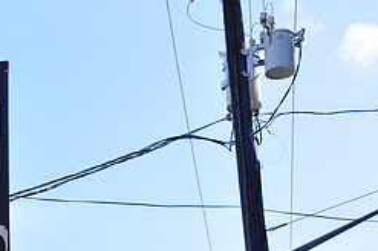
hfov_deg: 18.3
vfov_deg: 12.3
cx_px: -2
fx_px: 1145
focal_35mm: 109
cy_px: 282
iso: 200
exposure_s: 1/100
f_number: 13
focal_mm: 31
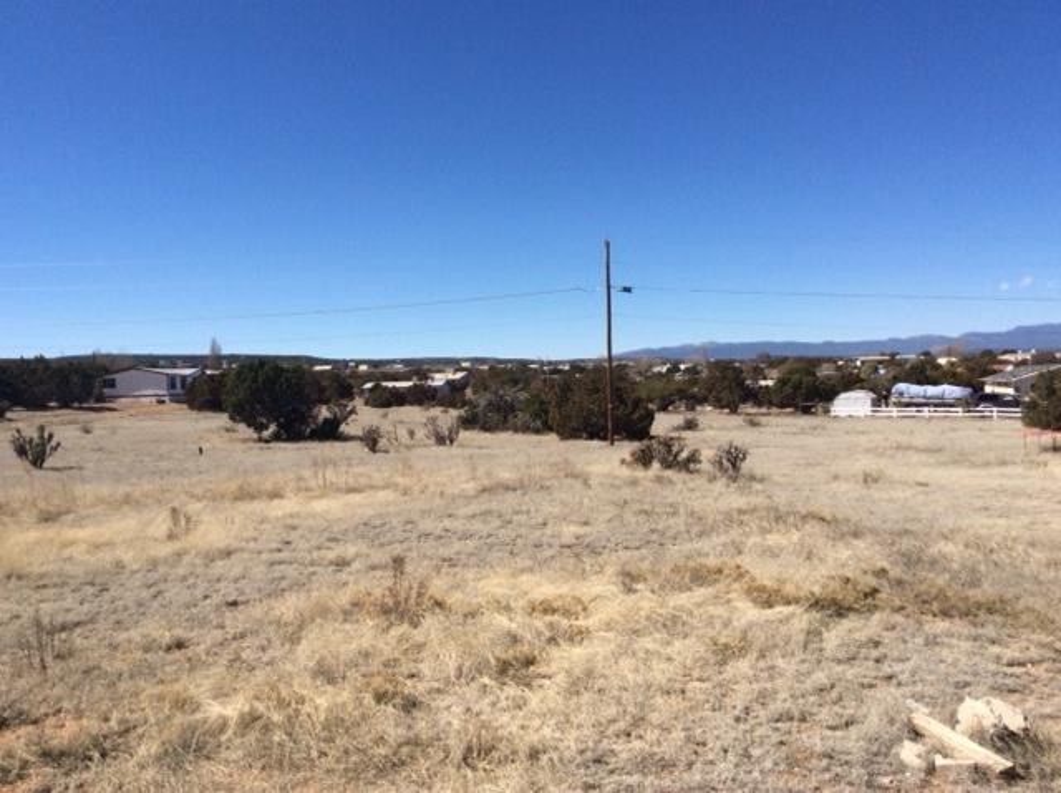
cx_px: 530
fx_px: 979
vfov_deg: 44.1
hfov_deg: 56.9
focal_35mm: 32
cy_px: 396
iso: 32
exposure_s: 1/1972
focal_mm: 3.3
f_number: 2.4
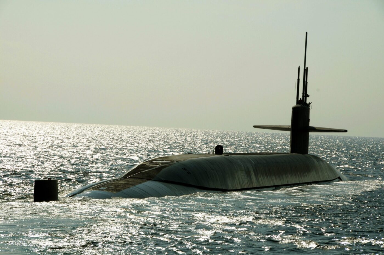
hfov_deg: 9.2
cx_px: 192
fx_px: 2397
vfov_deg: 6.1
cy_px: 128
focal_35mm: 225
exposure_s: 1/800
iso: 200
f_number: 14
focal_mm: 150
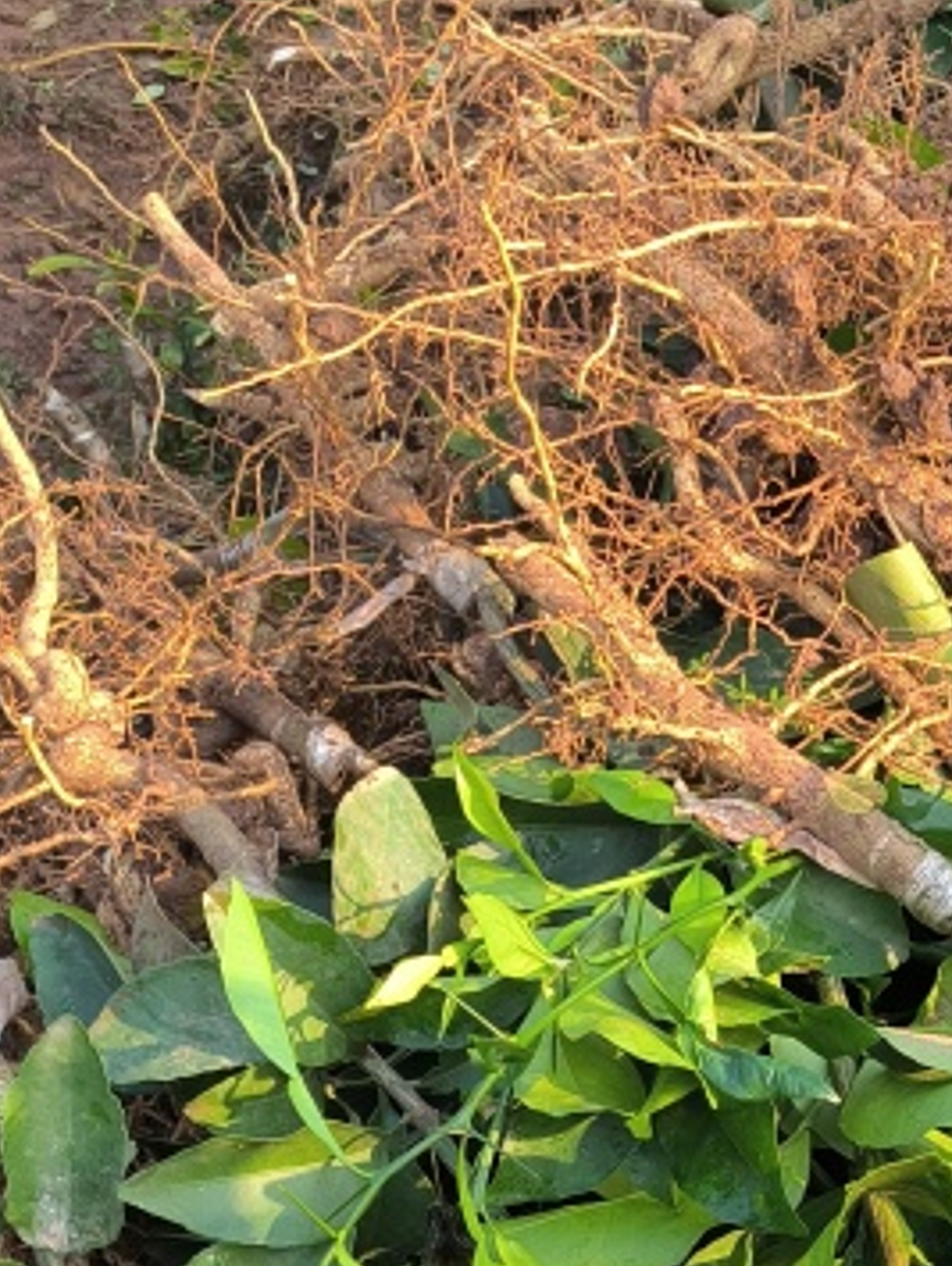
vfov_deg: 27.2
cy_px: 1122
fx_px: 2526
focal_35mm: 69
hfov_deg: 19.8
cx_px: 1191
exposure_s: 1/102
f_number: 1.79
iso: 50
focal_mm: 4.69
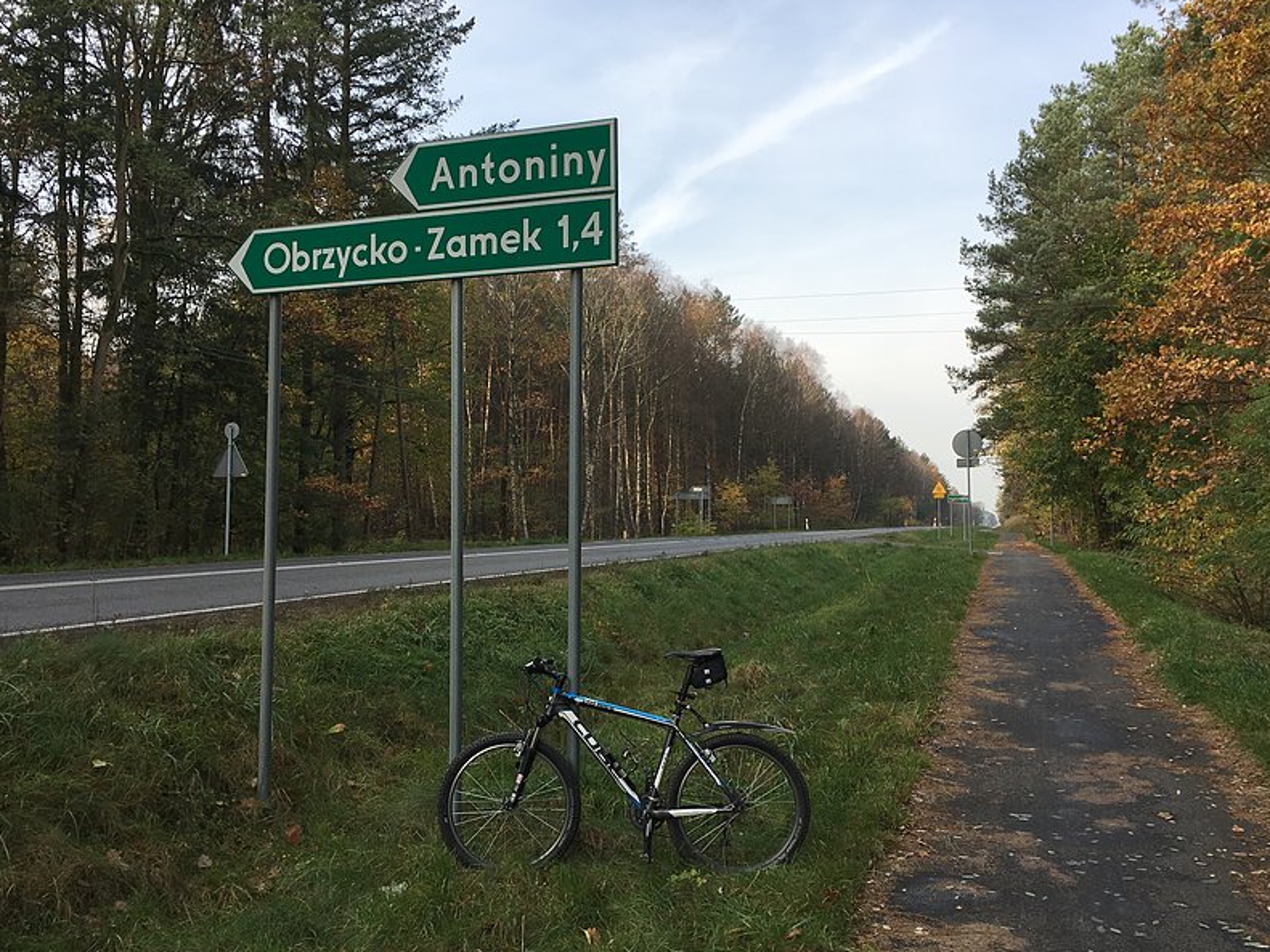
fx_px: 1211
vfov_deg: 42.9
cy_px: 468
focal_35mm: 33
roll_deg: -0.3
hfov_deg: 55.4
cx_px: 617
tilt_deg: +2.8
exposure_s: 1/596
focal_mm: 4.15
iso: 25
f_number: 2.2
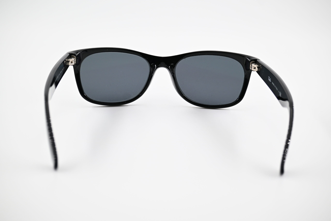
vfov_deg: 17.2
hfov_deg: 25.5
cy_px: 110
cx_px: 166
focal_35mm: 80
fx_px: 731
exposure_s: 1/400
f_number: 4.5
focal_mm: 53
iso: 400
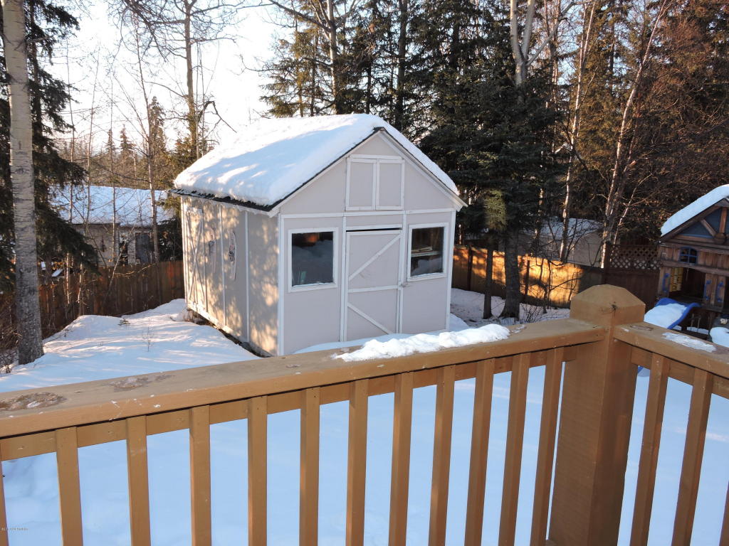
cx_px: 364
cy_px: 273
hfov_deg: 60.0
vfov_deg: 46.8
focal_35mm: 30
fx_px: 632
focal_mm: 5.4
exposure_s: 1/125
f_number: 3.5
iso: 100
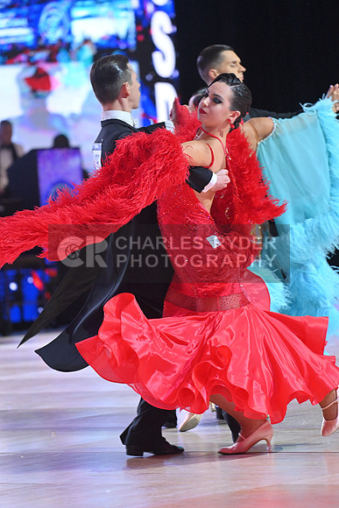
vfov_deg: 10.3
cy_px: 254
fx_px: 2823
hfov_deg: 6.9
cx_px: 170
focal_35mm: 200
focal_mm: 200
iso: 4000
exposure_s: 1/400
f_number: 5
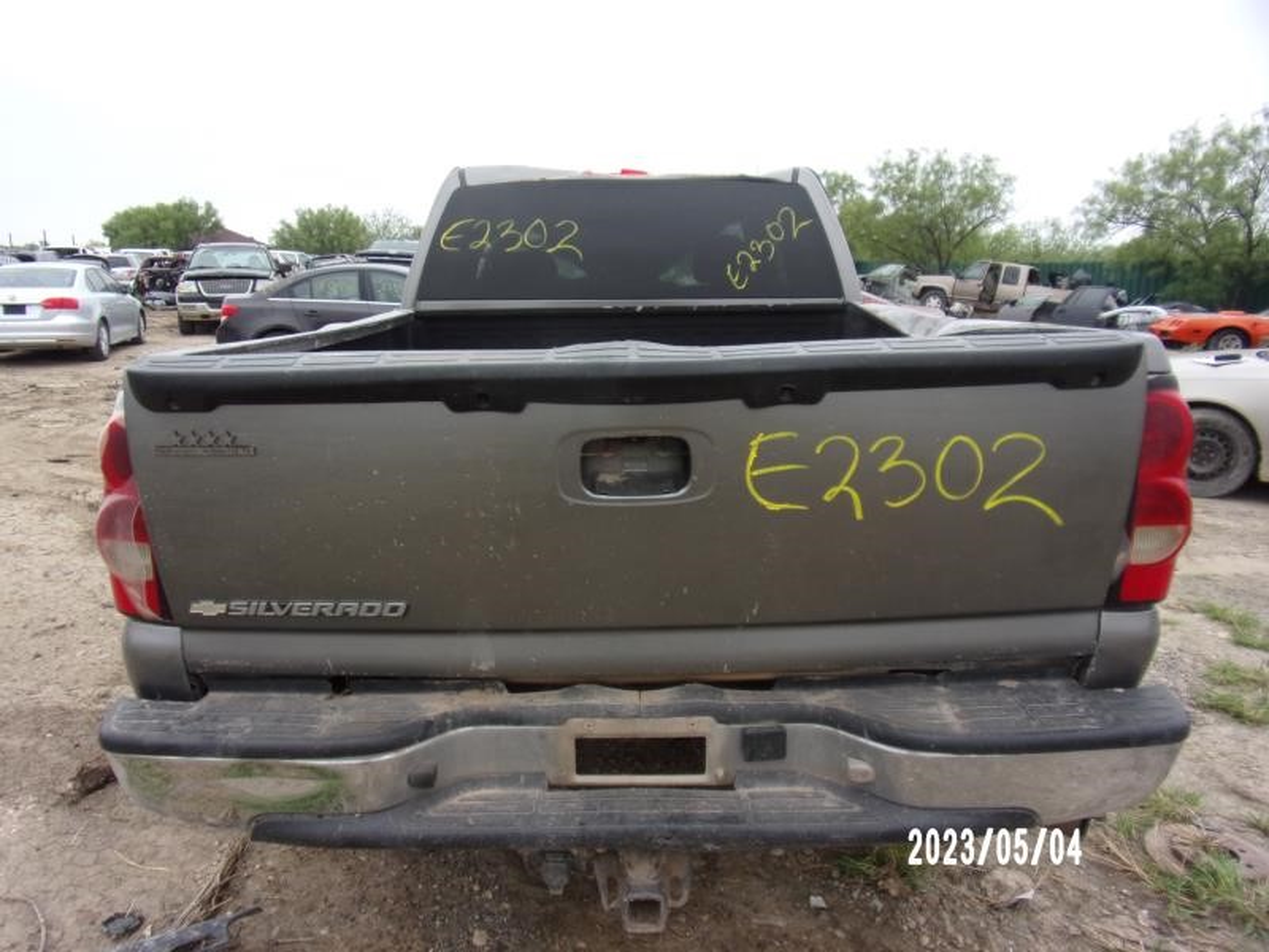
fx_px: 880
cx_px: 634
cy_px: 476
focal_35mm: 24
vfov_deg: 56.8
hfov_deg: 71.6
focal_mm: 4.3
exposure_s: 1/100
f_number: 3.3
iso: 80
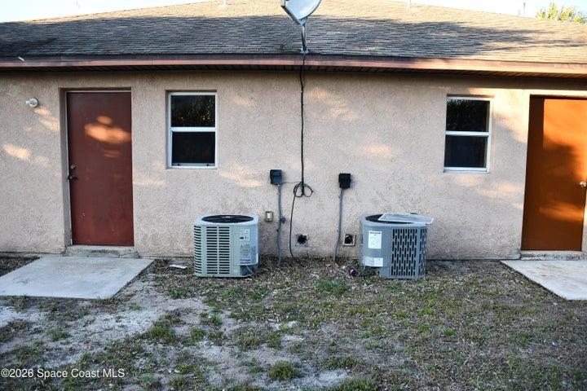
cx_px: 294
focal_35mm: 27
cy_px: 196
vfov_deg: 47.9
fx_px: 440
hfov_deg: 67.4
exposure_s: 1/250
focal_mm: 18
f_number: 4.5
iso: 400
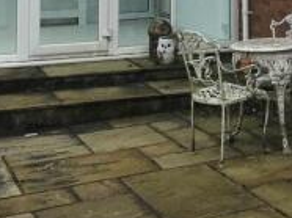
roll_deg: +0.3
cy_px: -100
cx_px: 200
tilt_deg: +5.0
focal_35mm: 88
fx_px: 741
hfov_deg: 22.2
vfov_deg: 15.6
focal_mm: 3.99
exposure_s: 1/1041
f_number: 1.8
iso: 20
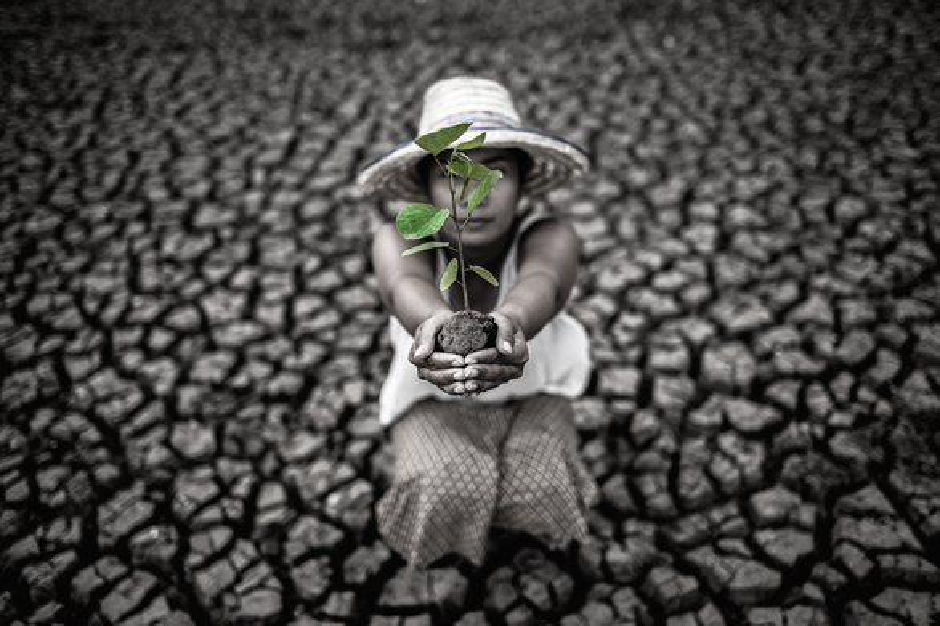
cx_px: 470
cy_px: 313
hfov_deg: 65.5
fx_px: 731
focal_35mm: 28
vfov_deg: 46.4
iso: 80
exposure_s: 1/640
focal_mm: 28
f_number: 1.8
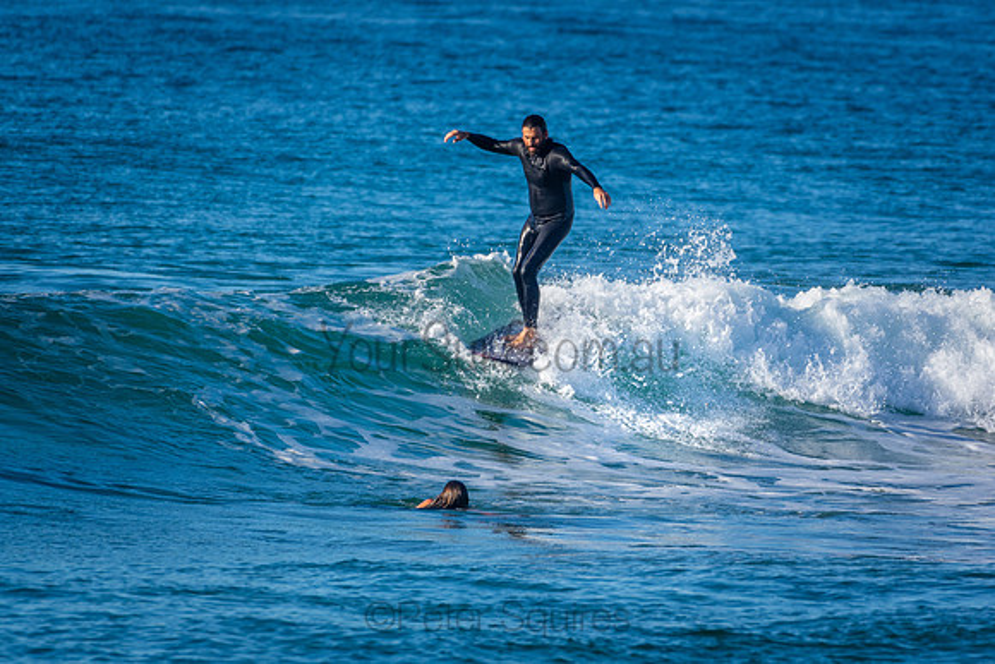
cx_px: 498
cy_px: 332
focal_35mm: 750
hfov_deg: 2.7
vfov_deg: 1.8
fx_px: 20733
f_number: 5.6
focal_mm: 500
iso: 250
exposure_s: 1/1250
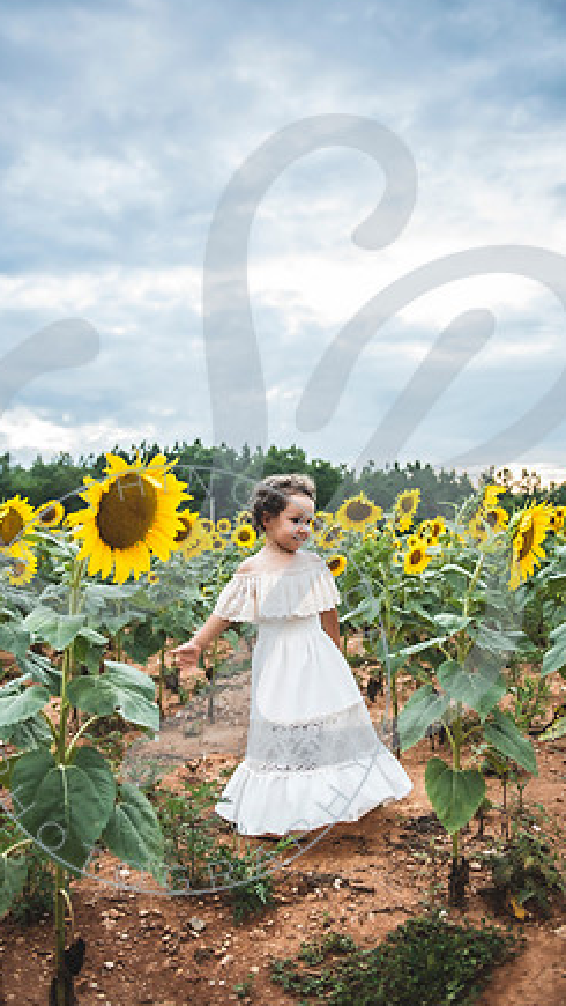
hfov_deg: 44.4
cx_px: 280
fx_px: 693
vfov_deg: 71.9
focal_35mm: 26
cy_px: 504
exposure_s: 1/100
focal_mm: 24
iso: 320
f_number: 2.8
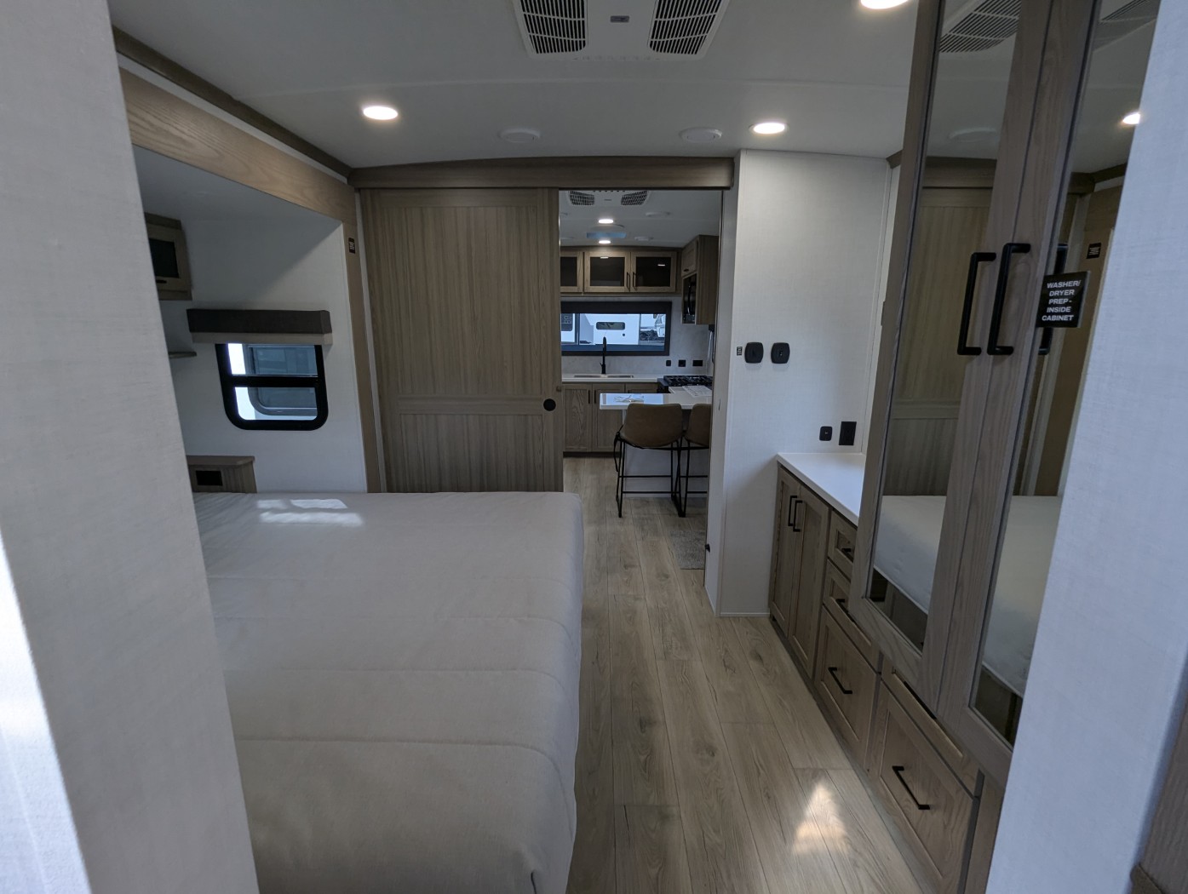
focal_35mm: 16
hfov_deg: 94.4
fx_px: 550
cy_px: 447
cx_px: 594
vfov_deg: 78.2
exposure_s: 1/75.9
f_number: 2.2
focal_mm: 2.35
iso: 53
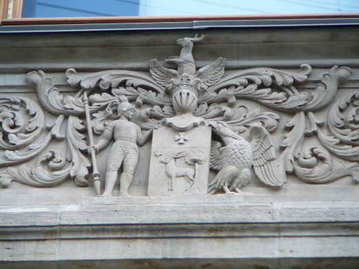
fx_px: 3485
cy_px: 134
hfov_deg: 5.9
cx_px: 180
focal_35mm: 336
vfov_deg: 4.4
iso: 80
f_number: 4.2
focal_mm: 49.9
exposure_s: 1/125
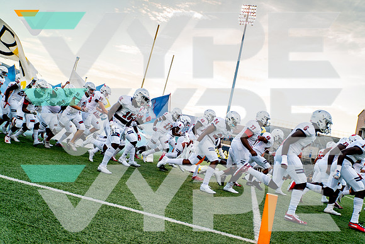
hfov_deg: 55.8
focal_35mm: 34
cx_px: 182
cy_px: 122
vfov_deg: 38.9
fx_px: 345
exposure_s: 1/1500
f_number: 2.8
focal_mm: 34
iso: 400
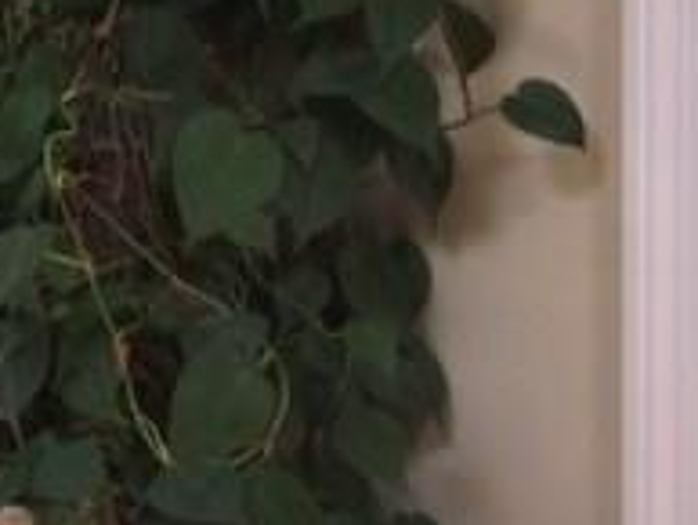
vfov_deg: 9.3
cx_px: -1067
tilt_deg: +0.7
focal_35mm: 154
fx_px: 3107
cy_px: -333
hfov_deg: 10.6
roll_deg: -0.3
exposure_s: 1/60
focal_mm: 4.15
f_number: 2.2
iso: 50
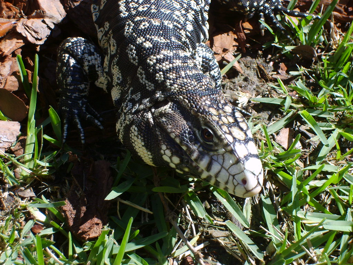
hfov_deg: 24.1
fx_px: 826
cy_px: 132
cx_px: 176
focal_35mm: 81
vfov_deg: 18.2
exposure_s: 1/250
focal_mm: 13.7
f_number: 4.2
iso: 50
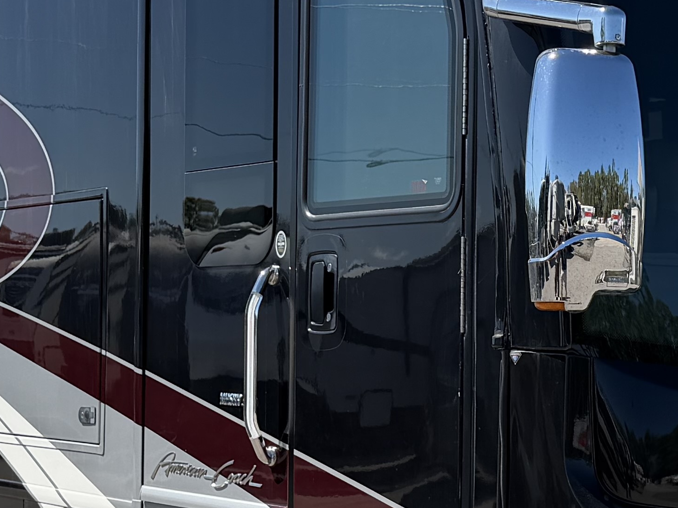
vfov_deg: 15.7
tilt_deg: +0.7
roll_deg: -1.4
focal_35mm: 94
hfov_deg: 20.6
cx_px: 558
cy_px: 291
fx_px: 1841
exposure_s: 1/4405
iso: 80
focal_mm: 6.76
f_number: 1.78
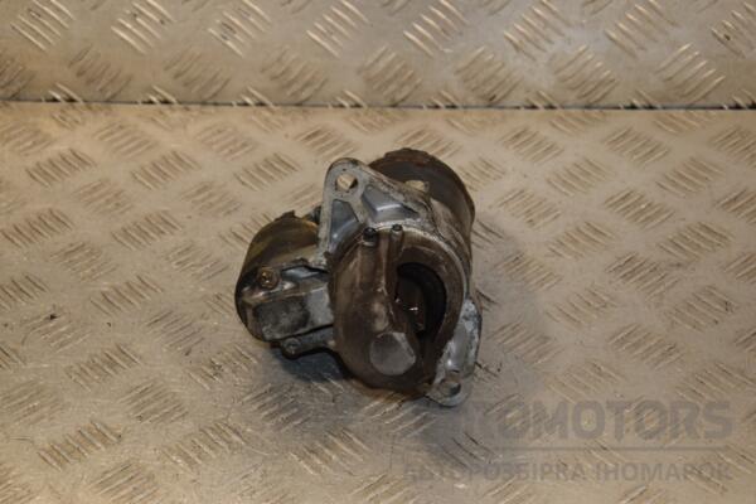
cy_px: 252
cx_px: 378
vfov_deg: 15.7
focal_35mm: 87
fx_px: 1827
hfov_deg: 23.4
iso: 800
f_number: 6.3
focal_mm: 58
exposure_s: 1/200
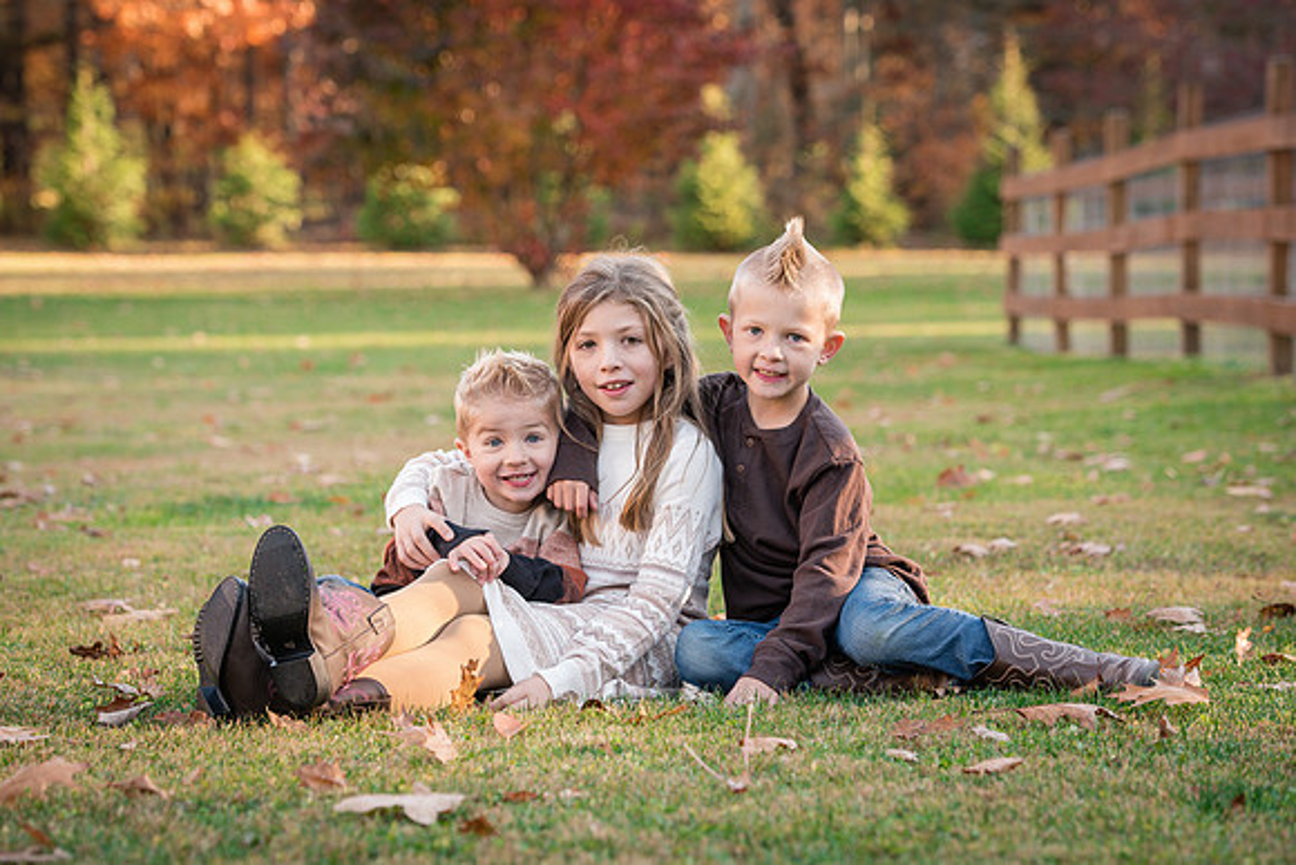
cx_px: 638
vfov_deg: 12.9
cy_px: 414
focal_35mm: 106
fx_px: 3827
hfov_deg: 19.2
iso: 500
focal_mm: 98
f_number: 5
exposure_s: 1/160
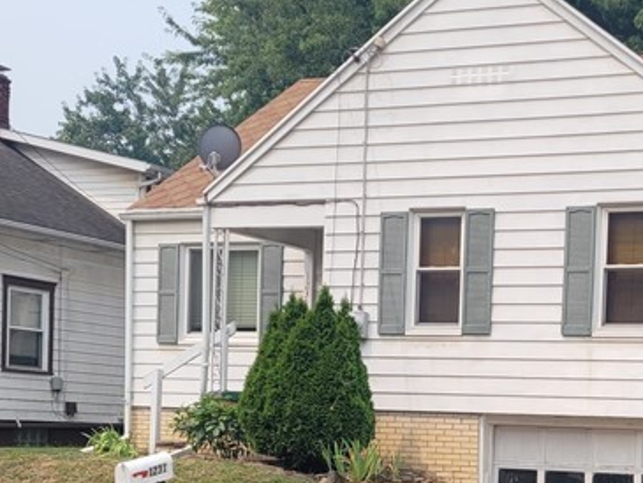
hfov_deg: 25.5
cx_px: 620
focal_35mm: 73
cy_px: 495
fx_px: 1356
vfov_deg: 19.5
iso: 40
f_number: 1.8
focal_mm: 5.4
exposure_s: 1/1894
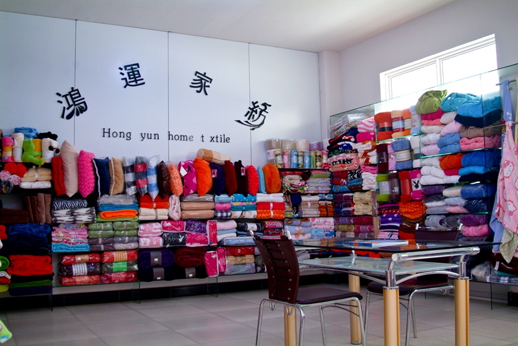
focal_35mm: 36
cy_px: 173
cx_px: 259
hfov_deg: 53.1
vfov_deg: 36.9
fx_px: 518
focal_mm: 24
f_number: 2.8
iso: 200
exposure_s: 1/30
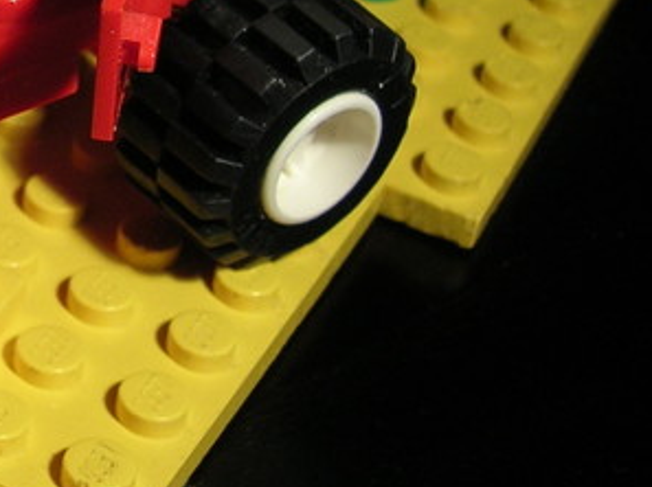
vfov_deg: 14.1
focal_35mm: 103
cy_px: -23
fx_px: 1938
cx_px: -222
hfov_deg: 17.7
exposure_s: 1/44.6
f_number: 2.9
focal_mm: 5.7
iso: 50
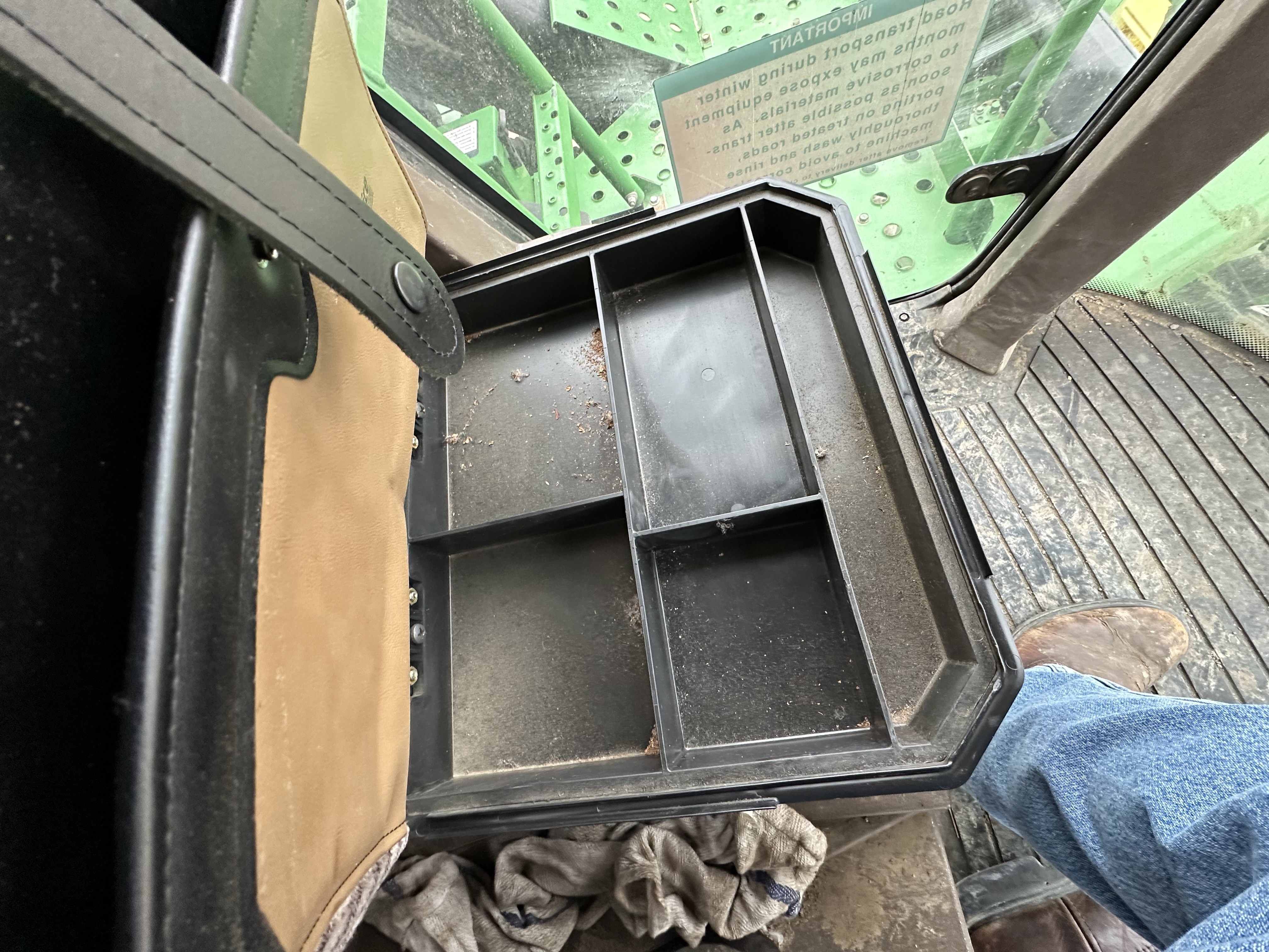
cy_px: 476
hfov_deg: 102.1
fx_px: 513
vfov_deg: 85.7
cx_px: 634
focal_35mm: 14
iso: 320
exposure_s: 1/60
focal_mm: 2.22
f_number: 2.2
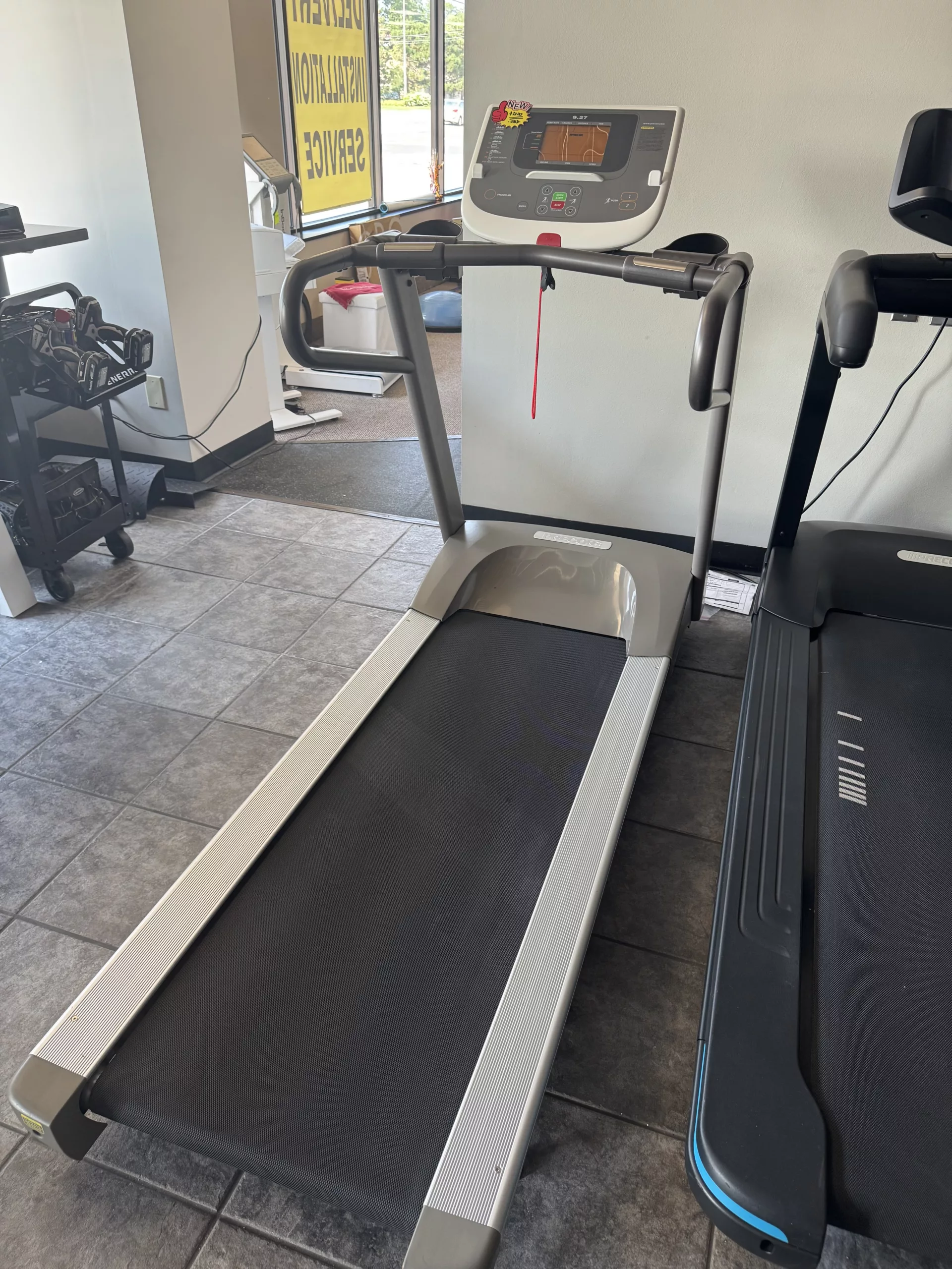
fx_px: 880
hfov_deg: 56.8
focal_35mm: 24
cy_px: 634
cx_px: 476
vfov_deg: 71.6
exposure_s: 1/121
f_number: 1.78
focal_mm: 6.76
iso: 160
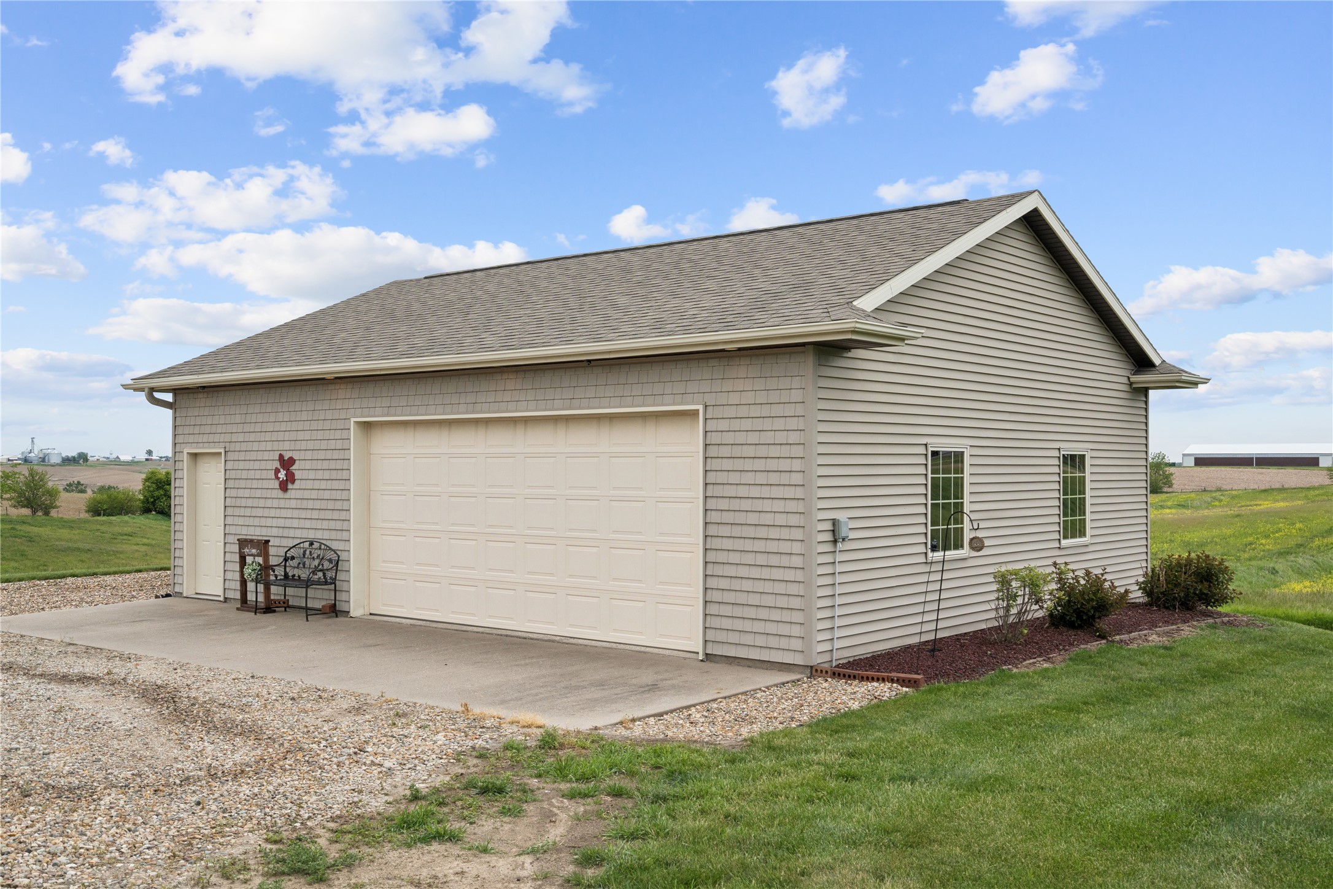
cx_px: 666
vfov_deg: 37.9
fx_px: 1296
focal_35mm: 35
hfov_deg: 54.4
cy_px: 444
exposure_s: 1/1250
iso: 400
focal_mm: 35
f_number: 9
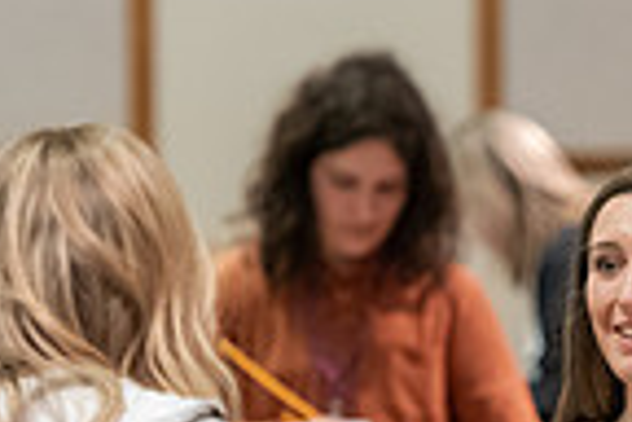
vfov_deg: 2.3
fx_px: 10638
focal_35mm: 606
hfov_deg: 3.4
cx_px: 606
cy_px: 376
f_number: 3.2
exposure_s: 1/200
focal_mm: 150
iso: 3200
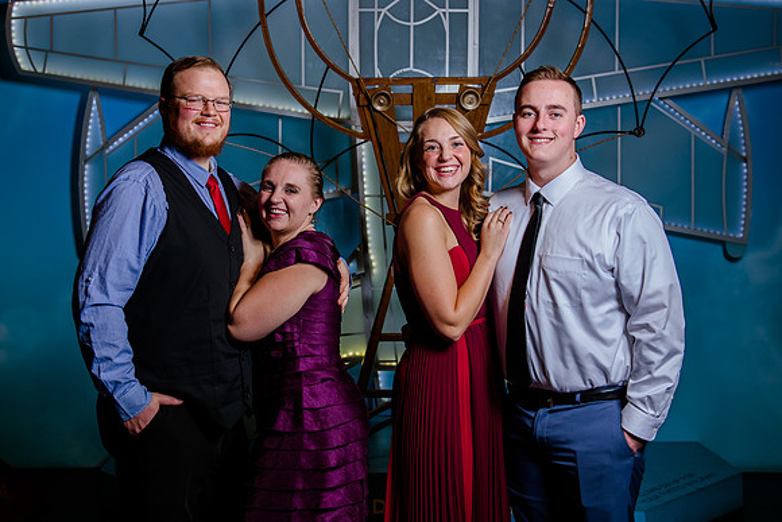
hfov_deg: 40.2
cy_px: 206
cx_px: 327
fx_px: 1065
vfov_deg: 27.5
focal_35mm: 49
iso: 400
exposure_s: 1/125
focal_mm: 38
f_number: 4
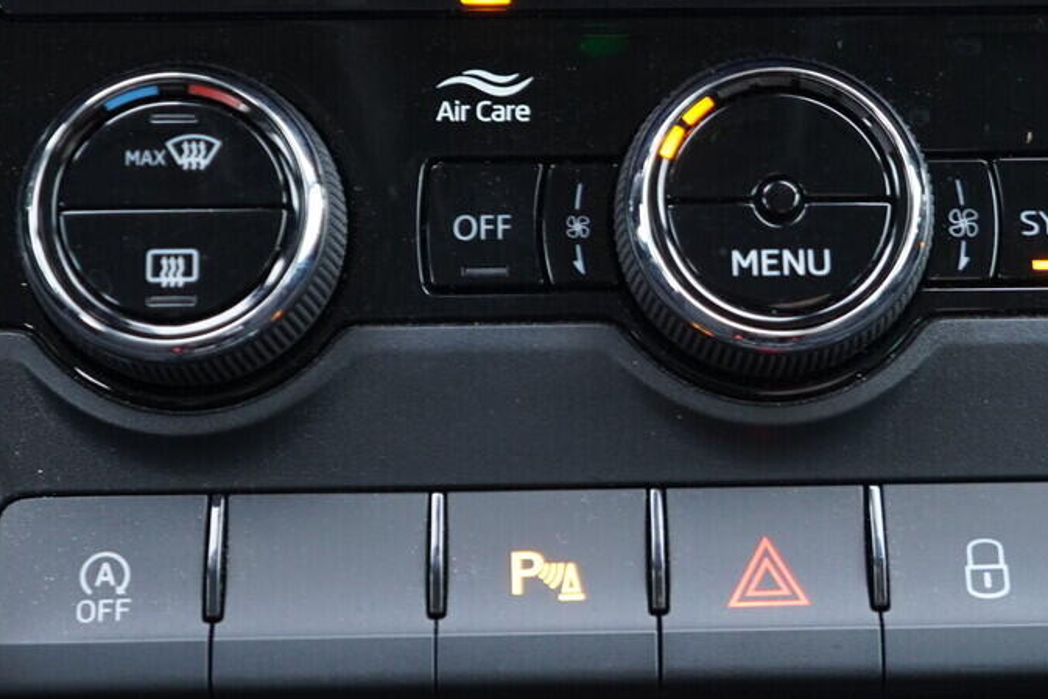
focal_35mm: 77
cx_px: 643
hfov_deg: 26.2
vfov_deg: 17.7
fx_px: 2242
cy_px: 282
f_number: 2.8
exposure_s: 1/40
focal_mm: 24
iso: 640
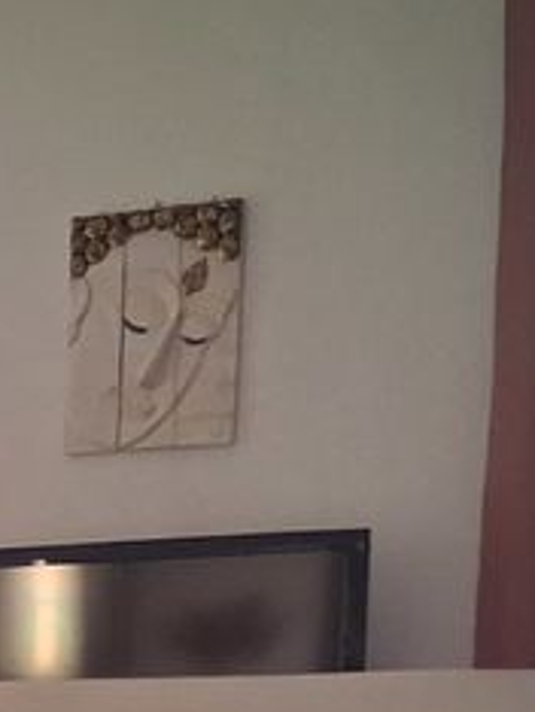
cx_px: -216
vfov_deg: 16.2
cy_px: 1065
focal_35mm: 111
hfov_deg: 12.8
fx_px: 2283
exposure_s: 1/25
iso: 800
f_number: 1.8
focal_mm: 3.98
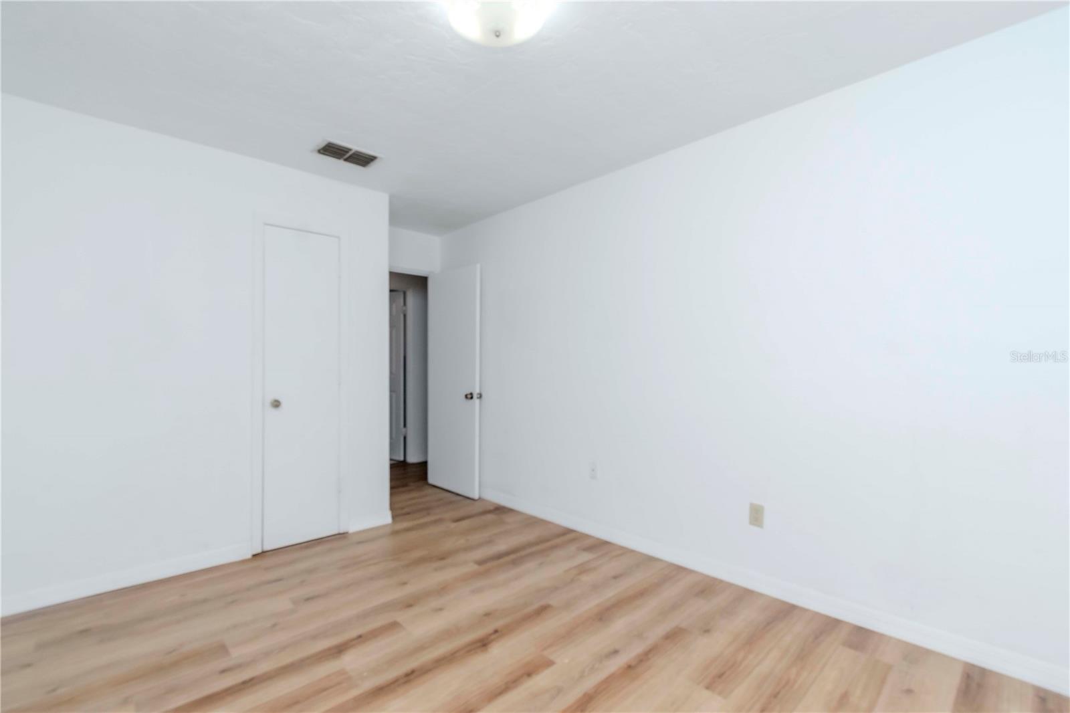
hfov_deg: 100.4
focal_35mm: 15
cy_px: 356
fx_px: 446
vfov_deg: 77.3
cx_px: 535
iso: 500
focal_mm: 10
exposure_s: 1/200
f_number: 8
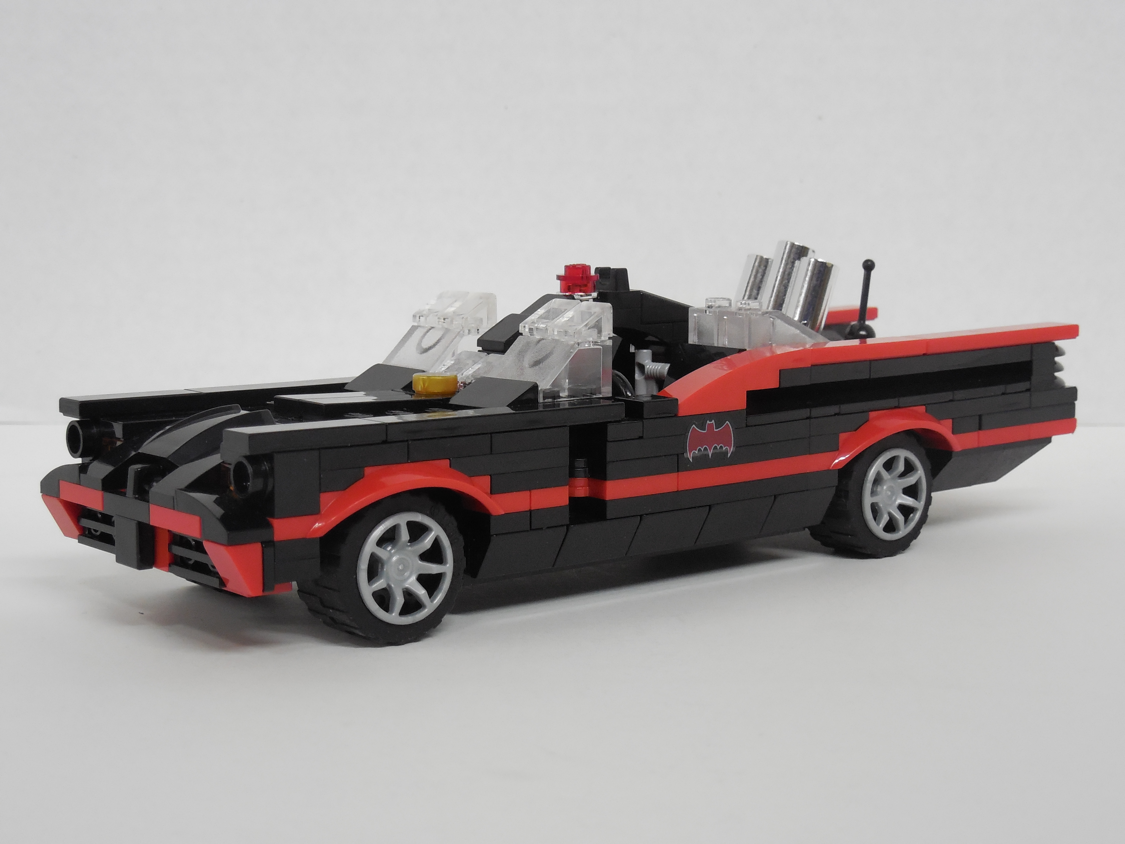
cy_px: 422
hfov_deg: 31.7
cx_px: 562
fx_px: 1982
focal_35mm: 61
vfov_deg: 24.0
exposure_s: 1/10
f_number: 4.3
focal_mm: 11
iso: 400
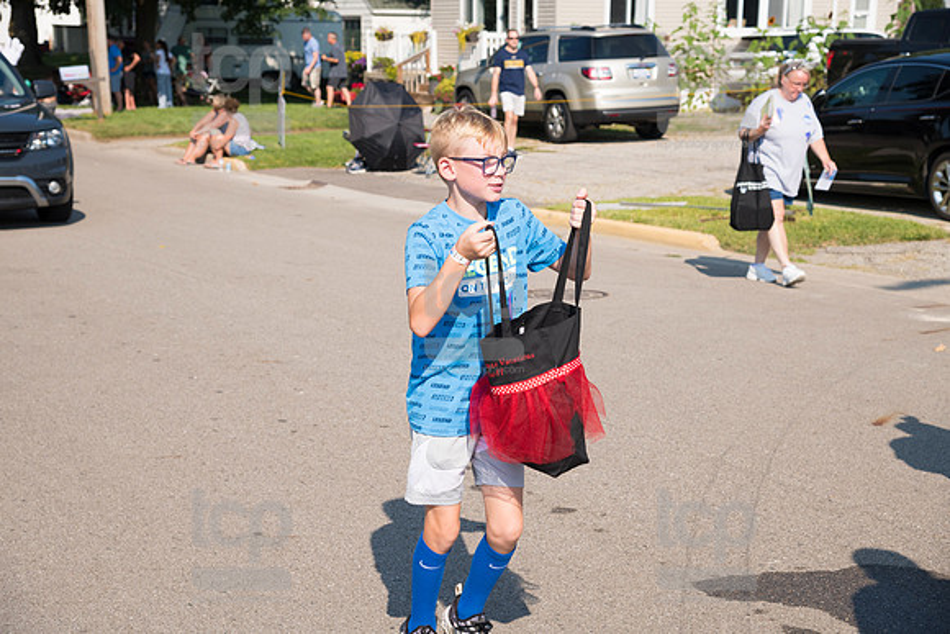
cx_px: 475
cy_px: 317
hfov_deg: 31.0
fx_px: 1716
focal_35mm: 65
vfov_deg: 20.9
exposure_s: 1/800
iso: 320
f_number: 6.3
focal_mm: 65
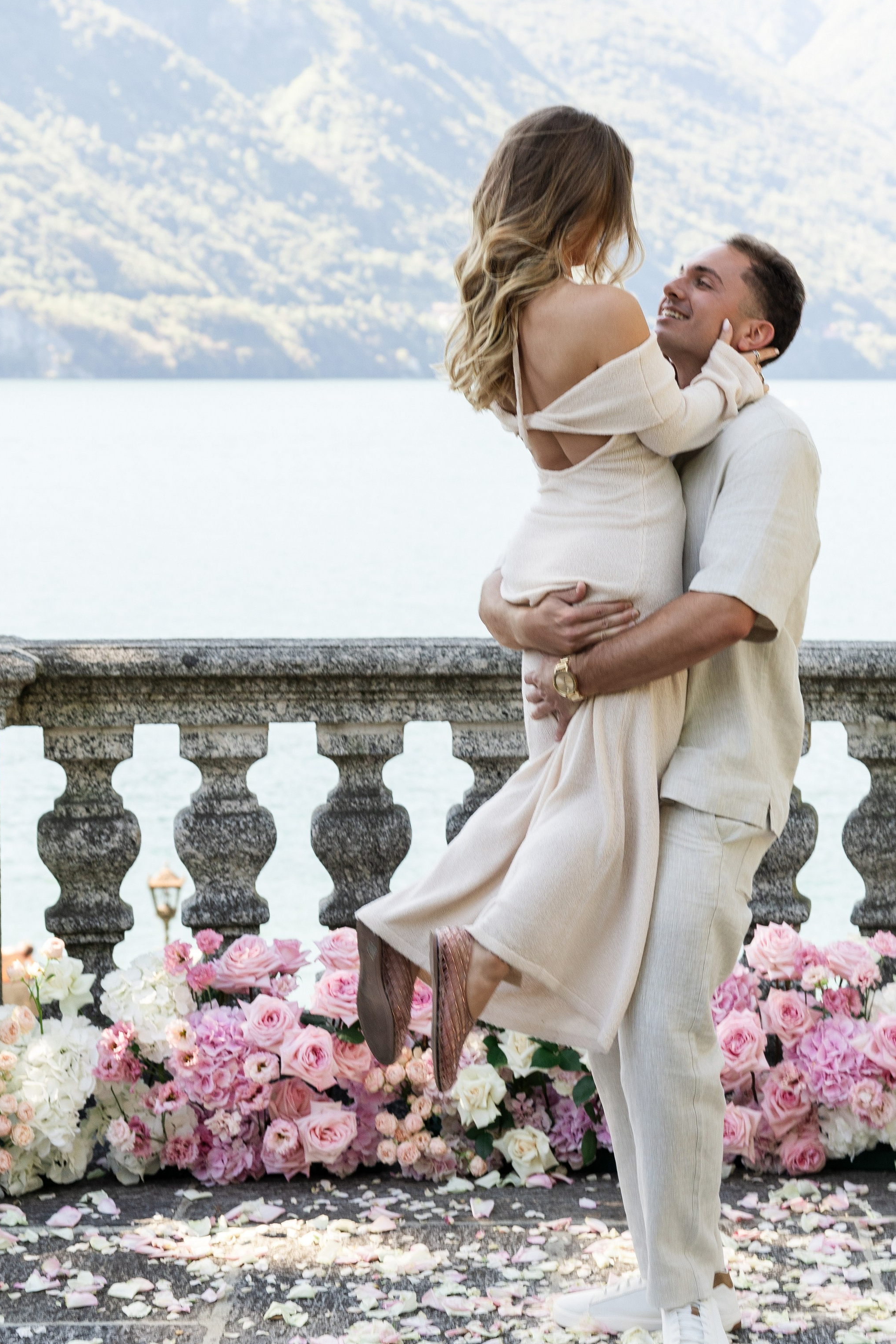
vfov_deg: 25.7
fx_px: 2948
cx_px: 552
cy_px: 690
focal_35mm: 79
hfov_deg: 17.3
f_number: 5.6
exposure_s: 1/250
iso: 250
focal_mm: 63
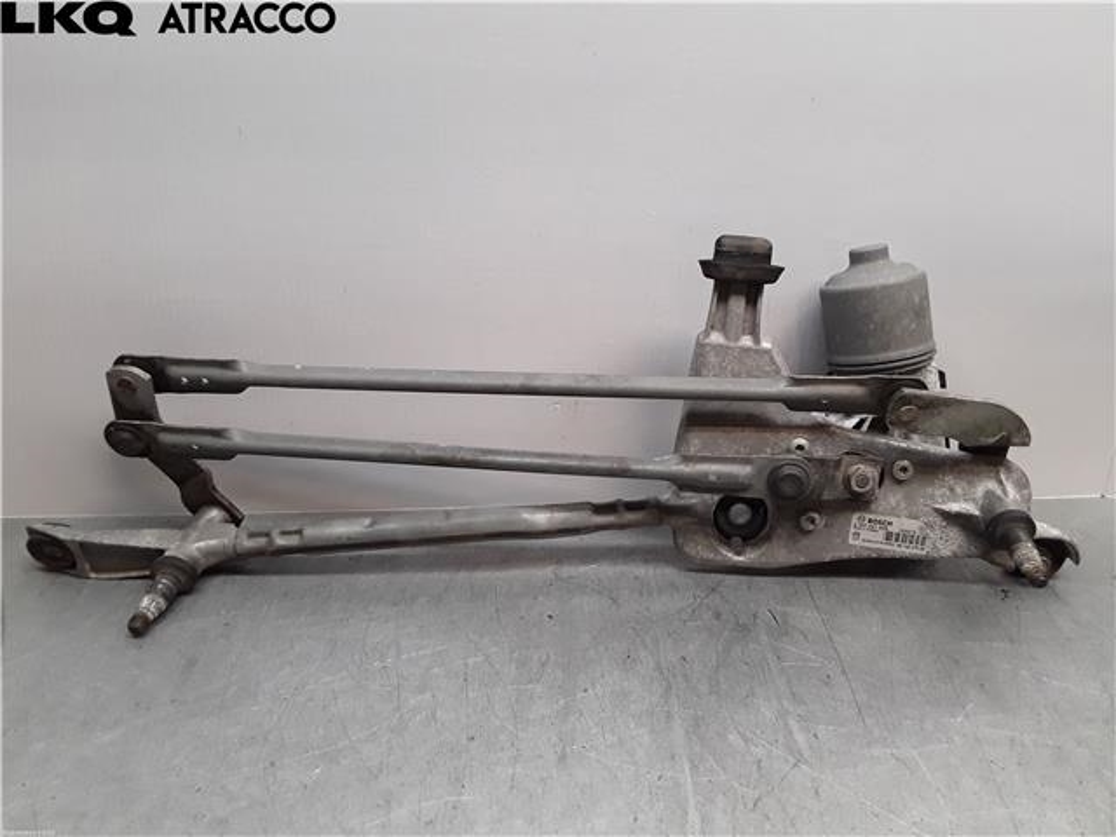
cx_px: 558
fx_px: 903
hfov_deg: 63.4
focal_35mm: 28
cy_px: 418
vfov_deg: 49.7
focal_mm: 2.91
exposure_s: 1/100
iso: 64
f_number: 1.9
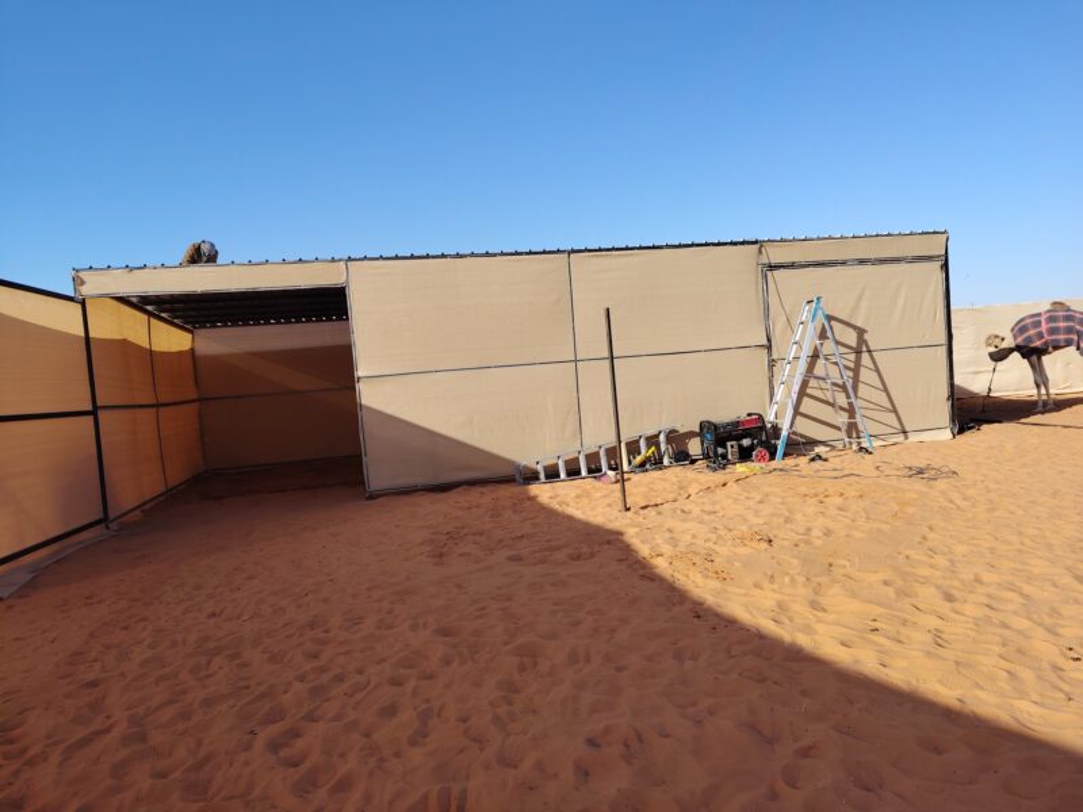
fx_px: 751
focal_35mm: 24
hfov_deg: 71.6
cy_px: 406
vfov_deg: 56.8
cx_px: 542
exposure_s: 1/714
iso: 100
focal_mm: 5.25
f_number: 1.75
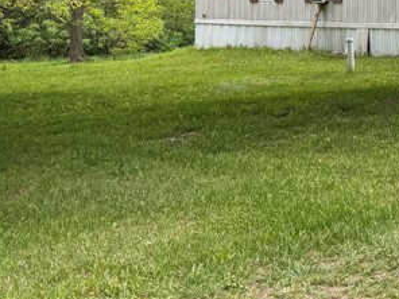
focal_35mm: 83
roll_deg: +0.2
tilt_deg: +0.6
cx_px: 623
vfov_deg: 17.2
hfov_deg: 19.9
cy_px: -36
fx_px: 957
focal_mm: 6.76
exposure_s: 1/338
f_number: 1.78
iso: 100
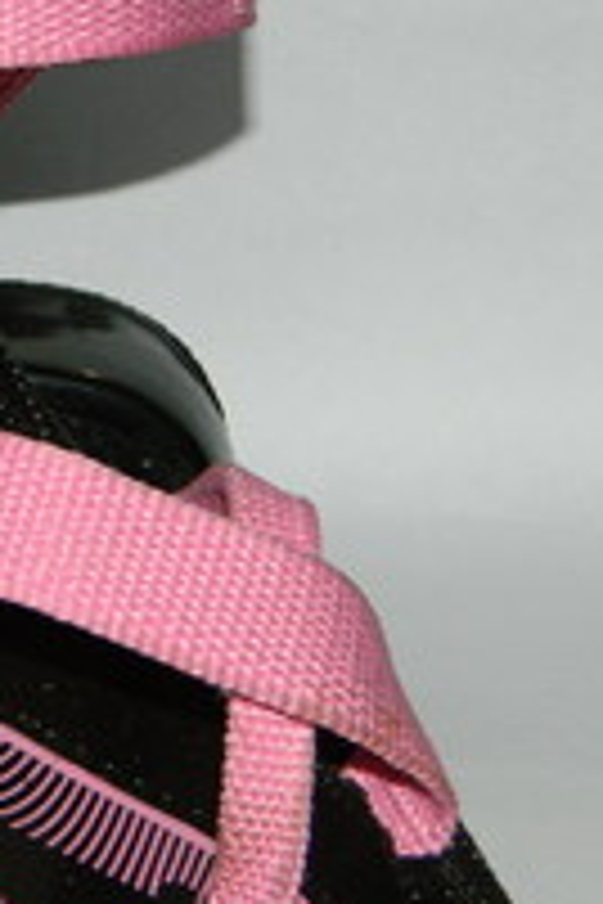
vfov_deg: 11.4
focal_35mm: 181
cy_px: 376
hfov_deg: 7.4
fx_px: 4547
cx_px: -351
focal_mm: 12.6
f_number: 4
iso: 200
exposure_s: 1/50
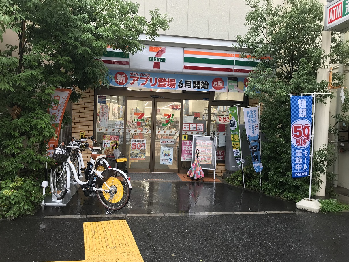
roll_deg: -1.4
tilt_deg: -0.4
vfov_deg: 49.8
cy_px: 131
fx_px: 282
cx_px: 174
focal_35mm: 28
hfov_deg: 63.4
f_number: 1.8
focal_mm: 3.99
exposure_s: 1/40
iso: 20
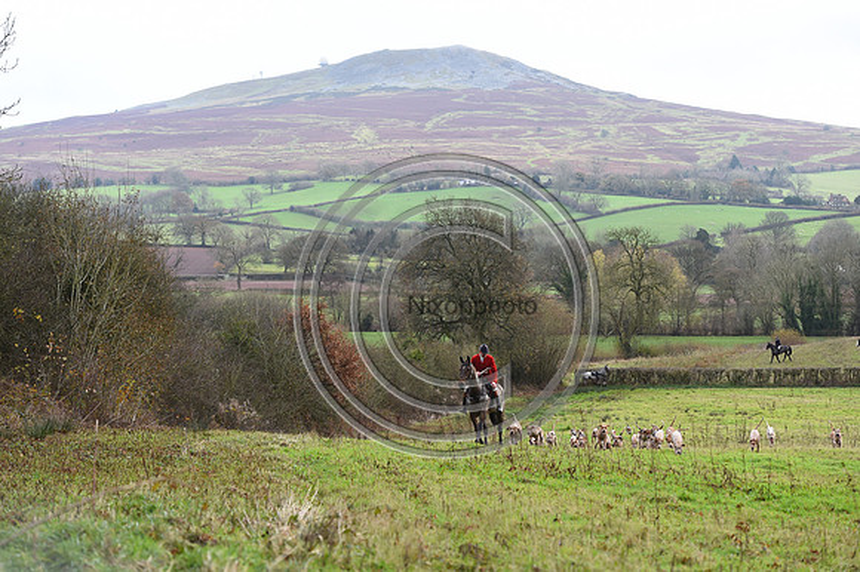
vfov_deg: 14.8
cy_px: 286
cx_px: 430
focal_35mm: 92
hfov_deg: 22.2
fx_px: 2196
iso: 1100
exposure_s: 1/1000
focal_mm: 92
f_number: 4.5
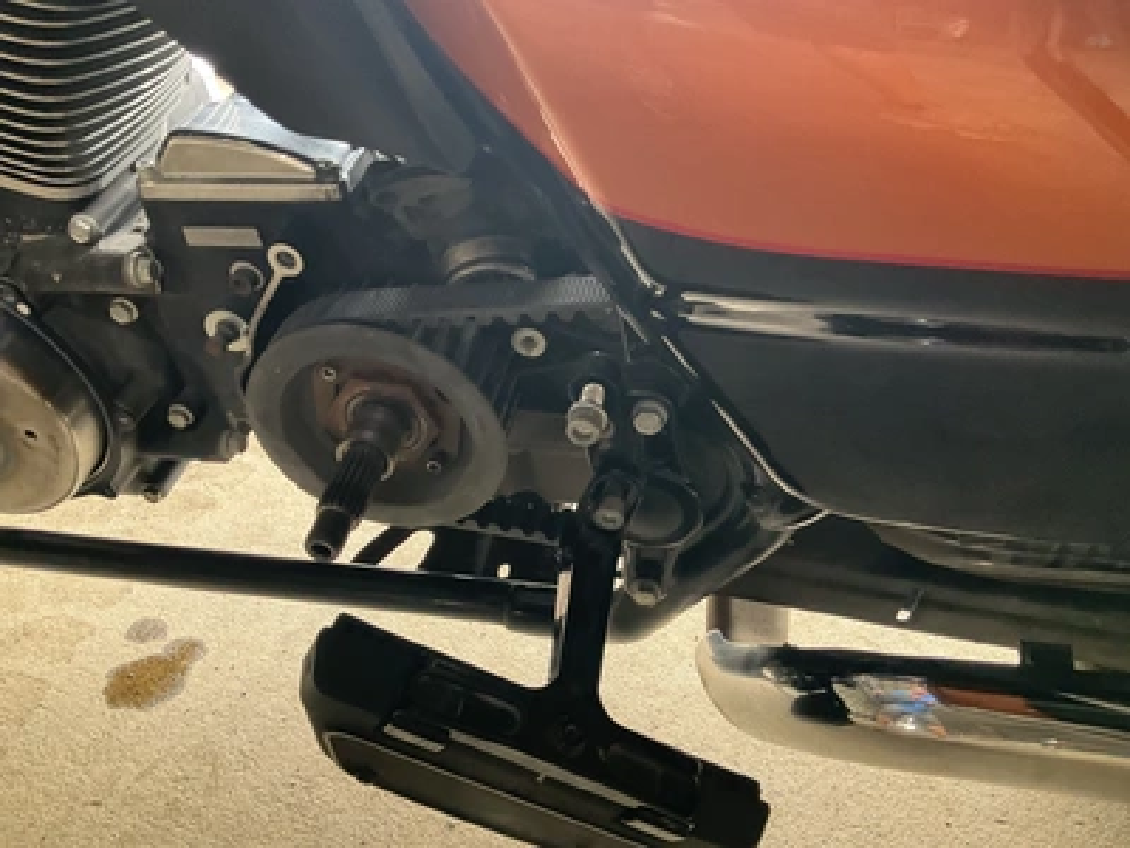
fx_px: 947
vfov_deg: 48.2
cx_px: 565
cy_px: 424
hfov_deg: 61.7
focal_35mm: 29
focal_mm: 3
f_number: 1.8
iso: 160
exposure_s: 1/60
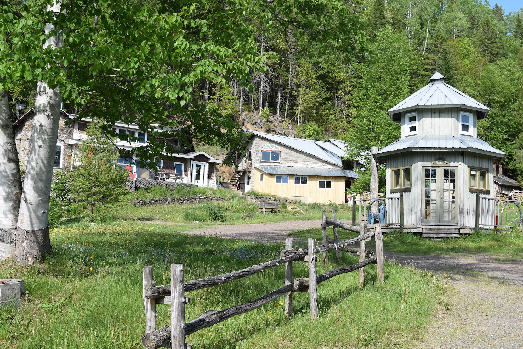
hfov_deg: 43.6
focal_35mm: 45
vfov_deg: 29.9
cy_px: 174
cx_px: 262
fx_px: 654
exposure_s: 1/320
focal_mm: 30
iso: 200
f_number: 9
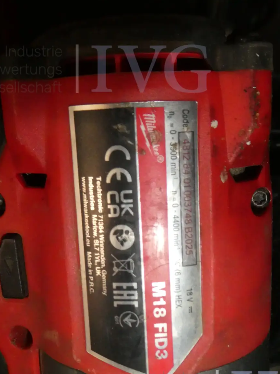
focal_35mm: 40
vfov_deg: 46.4
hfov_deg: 35.9
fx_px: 431
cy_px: 231
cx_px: 164
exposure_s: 1/60
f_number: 3.3
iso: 800
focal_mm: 4.3
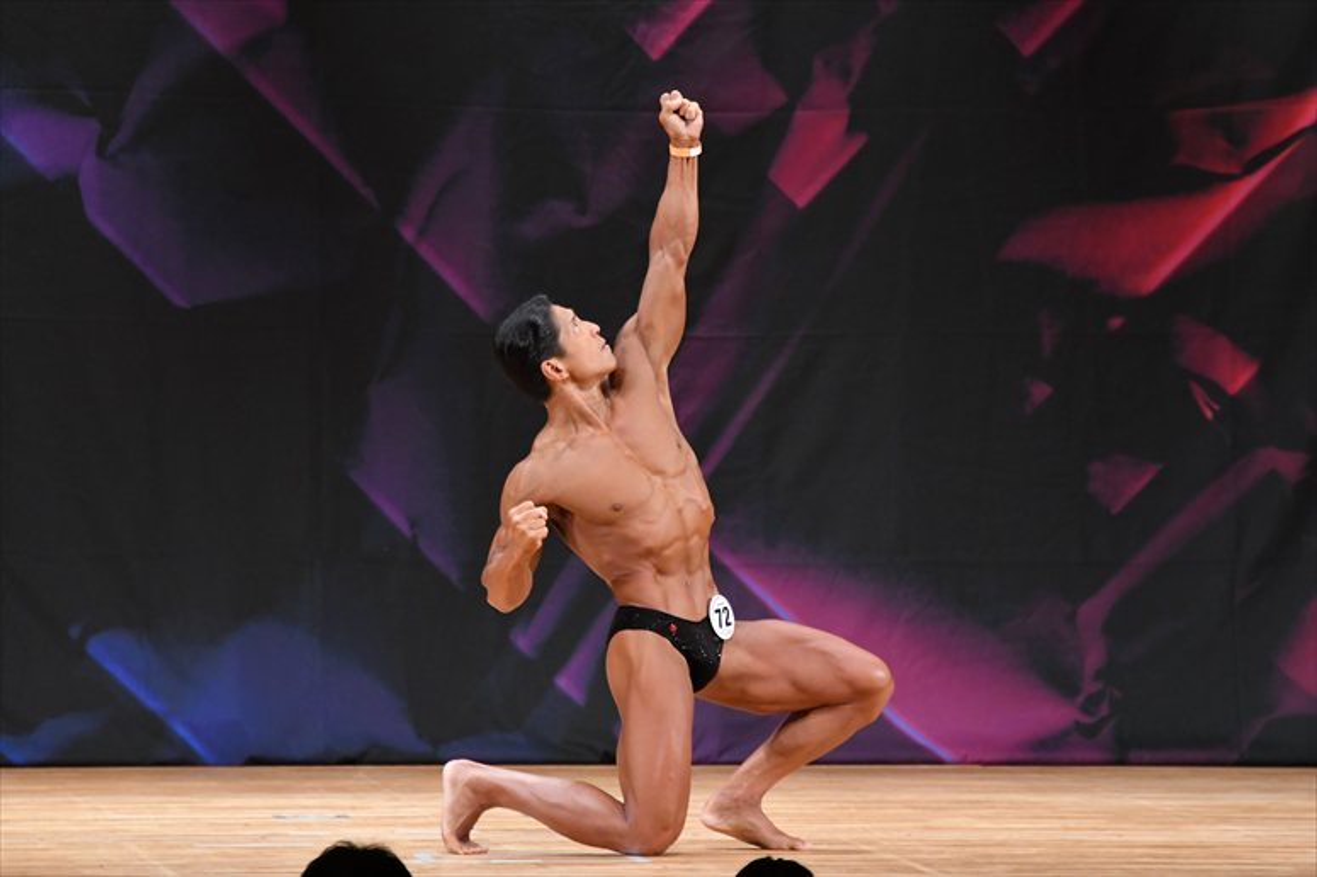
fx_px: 10421
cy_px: 438
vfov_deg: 4.8
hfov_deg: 7.2
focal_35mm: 285
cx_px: 658
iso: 3200
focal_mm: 190
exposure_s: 1/400
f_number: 5.6
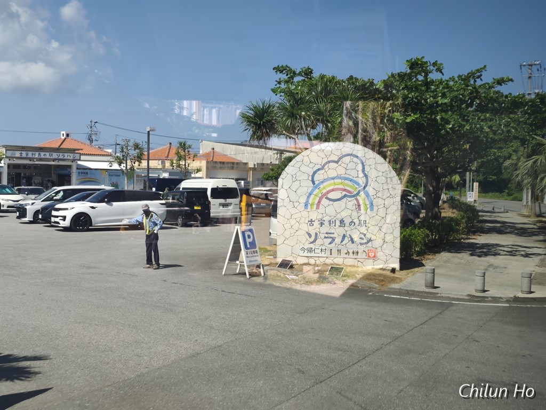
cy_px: 205
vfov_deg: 31.5
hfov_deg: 41.2
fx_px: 726
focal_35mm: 46
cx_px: 273
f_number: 1.7
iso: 64
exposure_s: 1/100
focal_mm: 6.07
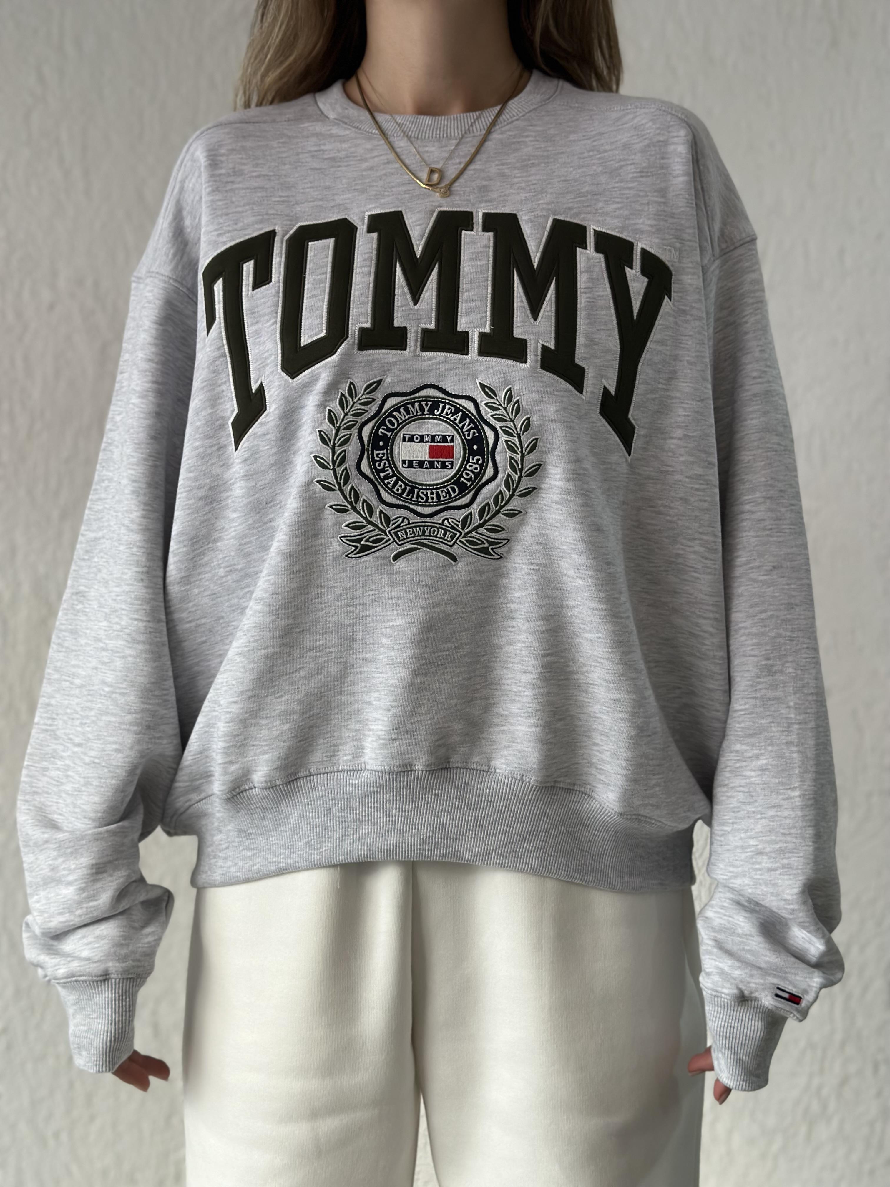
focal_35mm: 48
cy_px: 594
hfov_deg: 30.3
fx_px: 1645
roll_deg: -0.5
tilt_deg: -2.9
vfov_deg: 39.7
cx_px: 445
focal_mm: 6.86
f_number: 1.78
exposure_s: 1/63
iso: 125
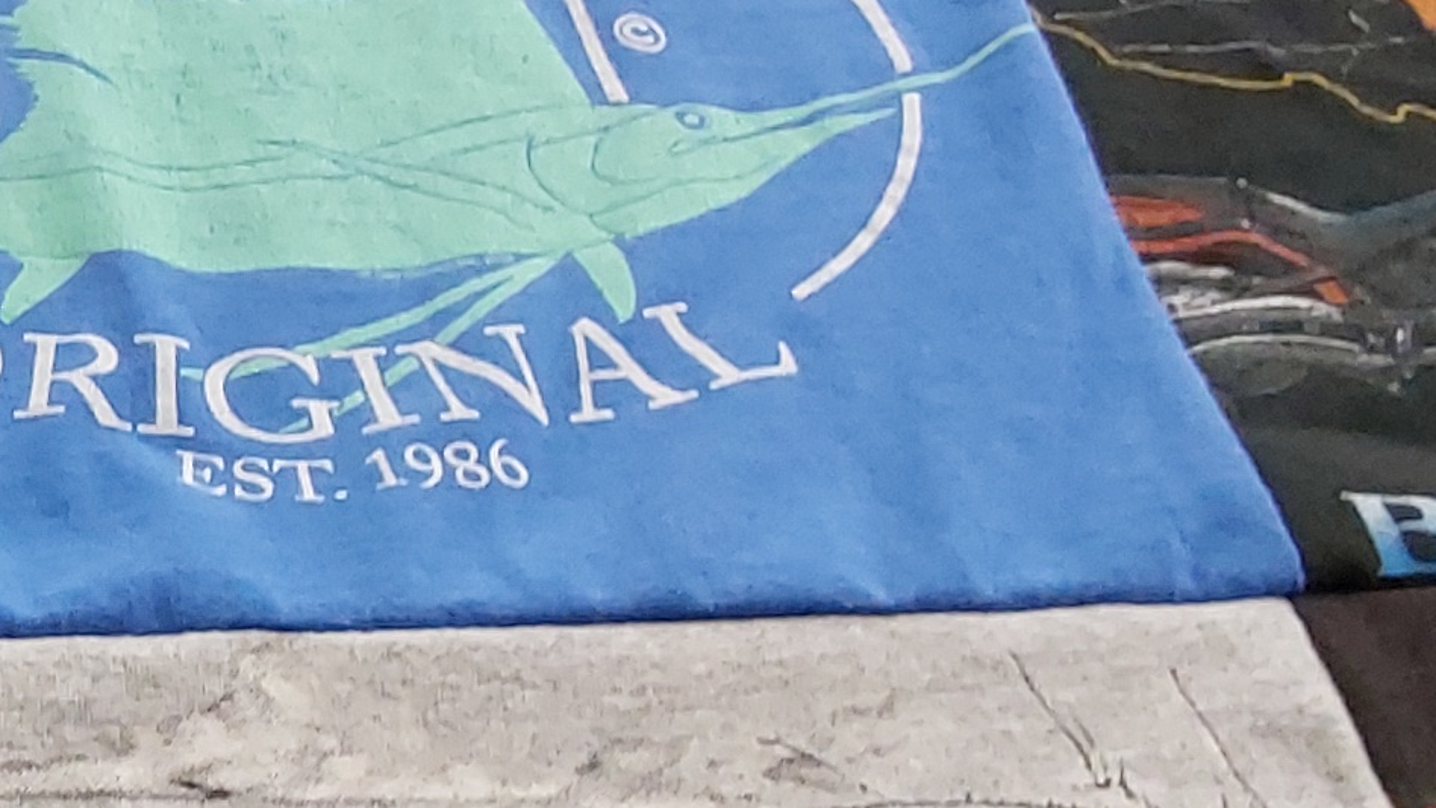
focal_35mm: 105
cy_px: 485
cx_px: -510
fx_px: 3998
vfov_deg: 11.5
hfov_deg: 18.7
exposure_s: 1/60
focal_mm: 2.91
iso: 160
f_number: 1.9
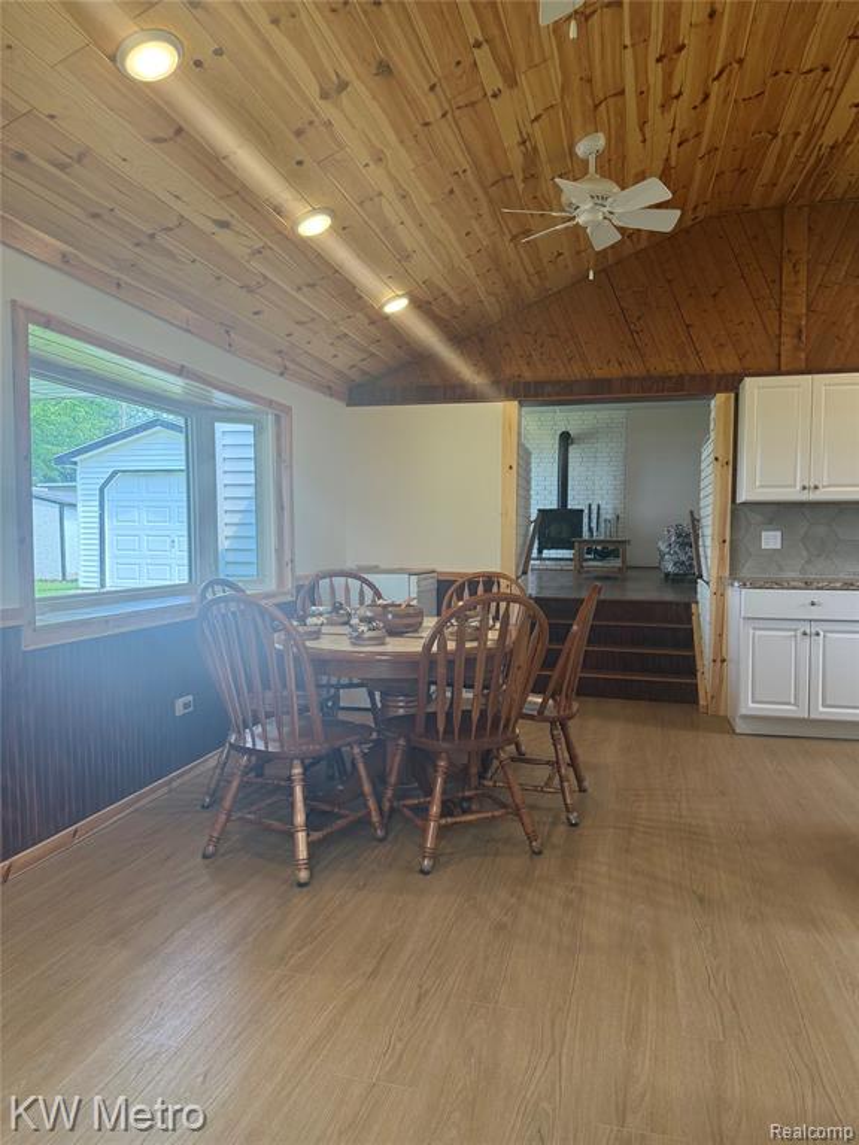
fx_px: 794
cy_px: 572
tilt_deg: -2.2
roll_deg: -1.3
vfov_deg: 71.6
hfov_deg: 56.8
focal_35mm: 24
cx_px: 430
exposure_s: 1/151
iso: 200
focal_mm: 6.76
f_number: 1.78
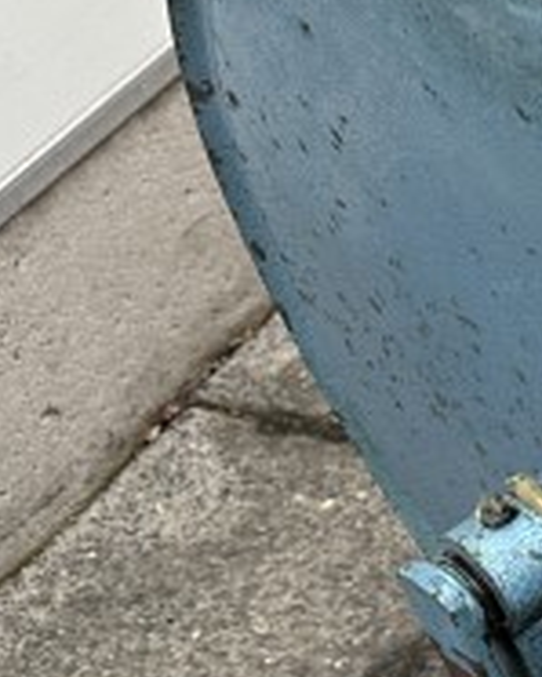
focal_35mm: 129
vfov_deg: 14.9
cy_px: 266
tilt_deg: -40.1
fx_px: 2585
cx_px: 1651
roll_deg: -0.3
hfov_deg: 9.3
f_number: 1.78
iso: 80
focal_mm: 6.86
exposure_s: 1/297
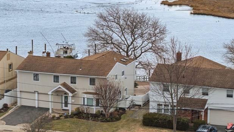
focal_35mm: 127
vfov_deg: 9.5
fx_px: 788
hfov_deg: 16.9
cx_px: 78
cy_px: 45
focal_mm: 19.4
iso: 140
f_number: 2.8
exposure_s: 1/1500
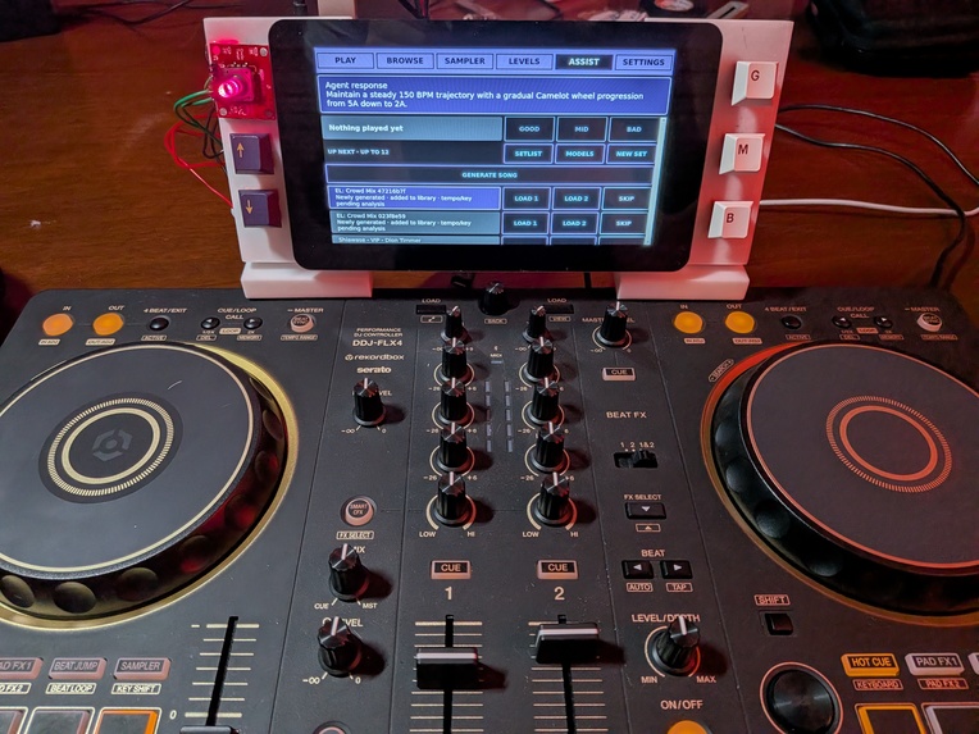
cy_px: 367
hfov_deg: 71.6
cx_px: 490
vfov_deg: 56.8
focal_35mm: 24
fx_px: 679
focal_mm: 4.53
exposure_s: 1/160
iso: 24
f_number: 1.7
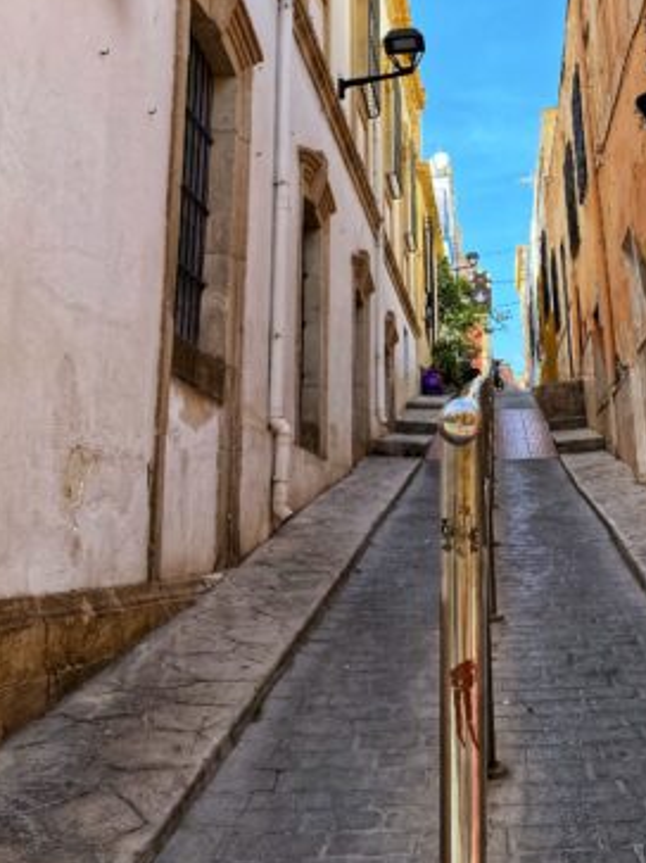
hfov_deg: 33.2
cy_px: 197
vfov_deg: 42.3
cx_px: 446
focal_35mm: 43
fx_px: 1071
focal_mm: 4.25
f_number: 1.8
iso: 32
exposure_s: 1/647
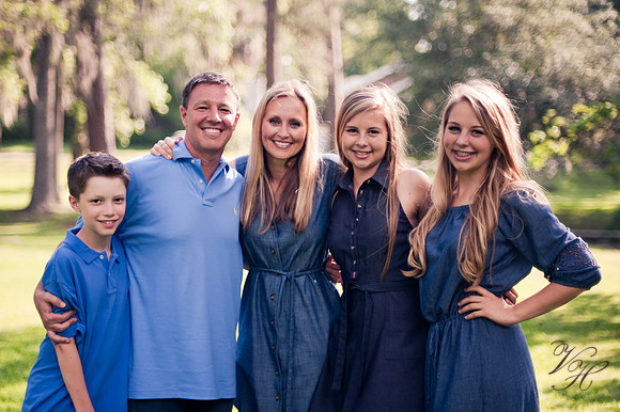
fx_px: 861
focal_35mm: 50
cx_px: 310
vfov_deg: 27.0
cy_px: 206
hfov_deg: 39.6
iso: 200
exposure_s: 1/1600
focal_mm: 50
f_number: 1.4
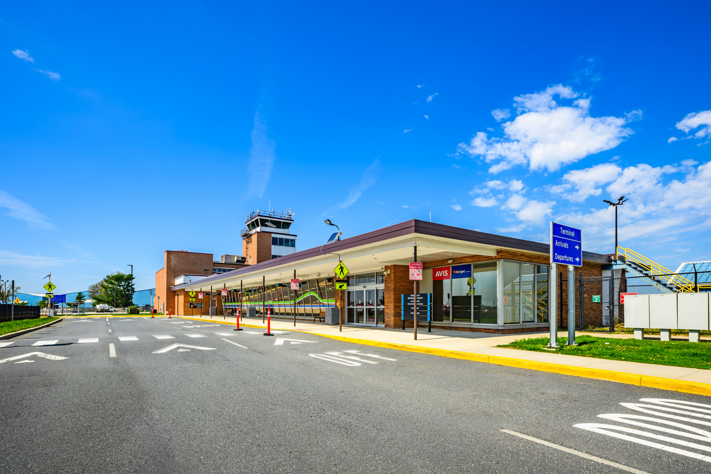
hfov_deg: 91.6
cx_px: 356
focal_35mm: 18
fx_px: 346
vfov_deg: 68.9
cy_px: 237
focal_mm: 17.5
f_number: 14
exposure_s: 1/800
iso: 32
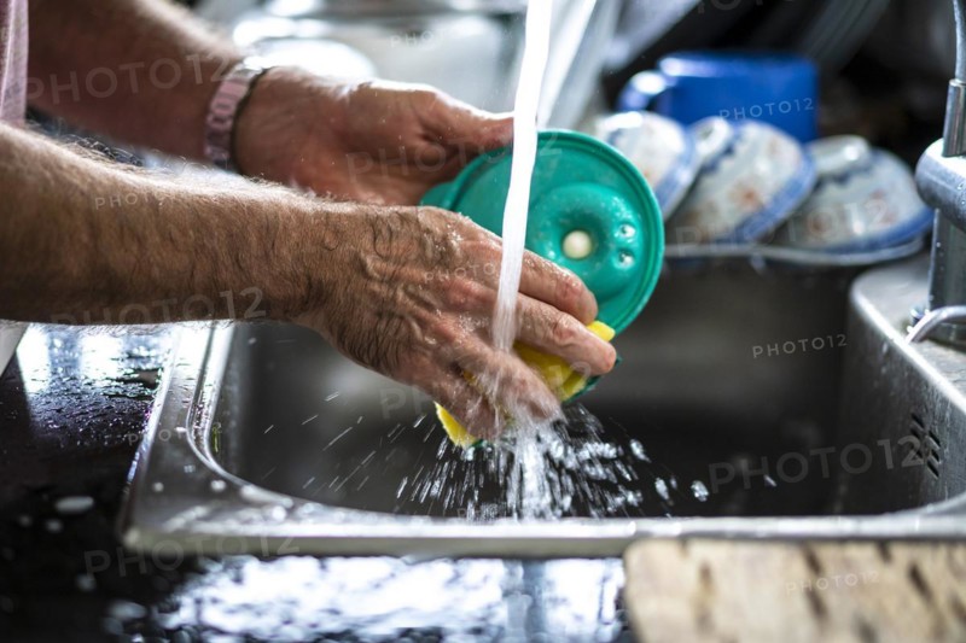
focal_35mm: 55
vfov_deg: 24.6
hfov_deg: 36.3
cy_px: 322
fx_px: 1475
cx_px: 483
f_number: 1.8
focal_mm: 55
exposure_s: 1/250
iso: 500
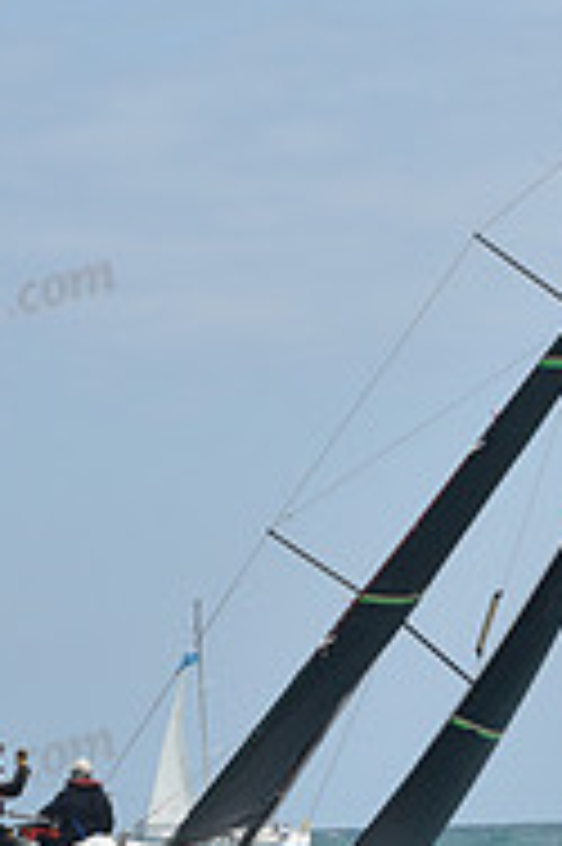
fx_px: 5067
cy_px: 513
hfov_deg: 6.3
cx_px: 348
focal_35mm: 216
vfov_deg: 9.5
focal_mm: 70
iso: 250
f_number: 10
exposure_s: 1/800
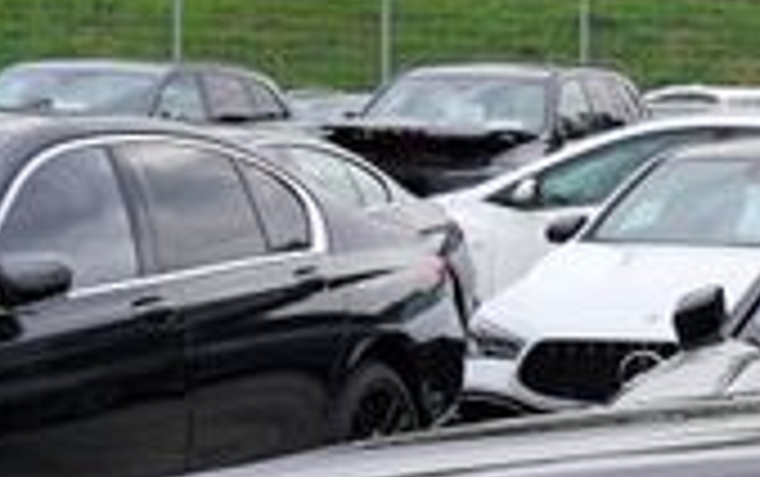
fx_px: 3069
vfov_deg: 8.9
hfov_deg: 11.4
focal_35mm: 148
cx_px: 1911
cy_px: 396
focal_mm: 24
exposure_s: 1/80
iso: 100
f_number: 4.5
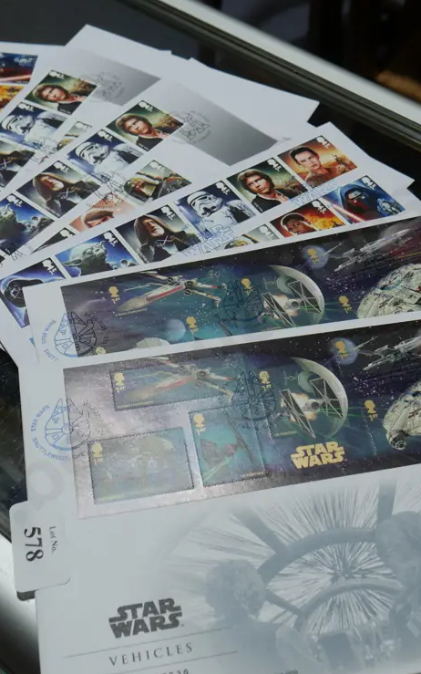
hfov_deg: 27.4
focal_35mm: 47
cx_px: 224
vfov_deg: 42.6
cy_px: 344
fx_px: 863
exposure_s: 1/100
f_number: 5
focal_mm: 16
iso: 200
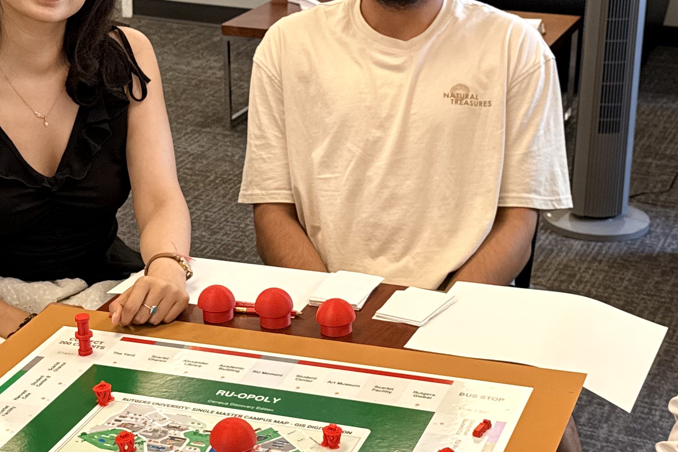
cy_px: 208
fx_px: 1413
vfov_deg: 18.2
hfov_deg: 26.9
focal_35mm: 75
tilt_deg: -20.8
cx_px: 271
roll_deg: +0.5
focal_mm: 6.76
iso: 125
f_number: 1.78
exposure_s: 1/60
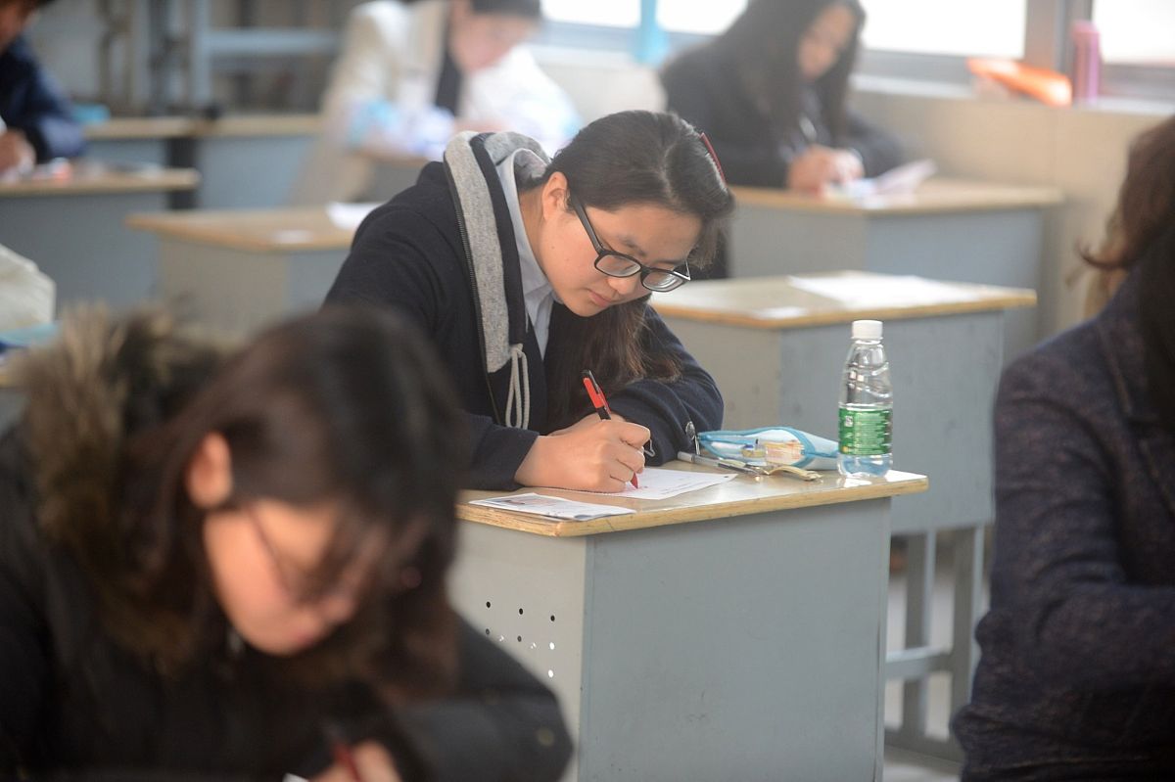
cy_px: 391
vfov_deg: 9.8
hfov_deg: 14.7
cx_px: 588
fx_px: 4567
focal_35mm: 140
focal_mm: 140
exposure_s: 1/125
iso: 1000
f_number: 2.8
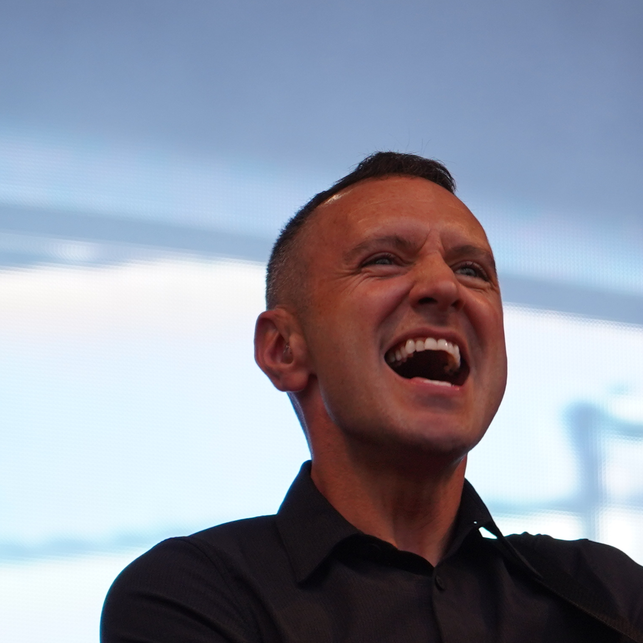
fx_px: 7418
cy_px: 779
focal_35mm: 353
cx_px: 577
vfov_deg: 4.9
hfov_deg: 5.0
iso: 500
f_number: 4
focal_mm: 105
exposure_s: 1/125
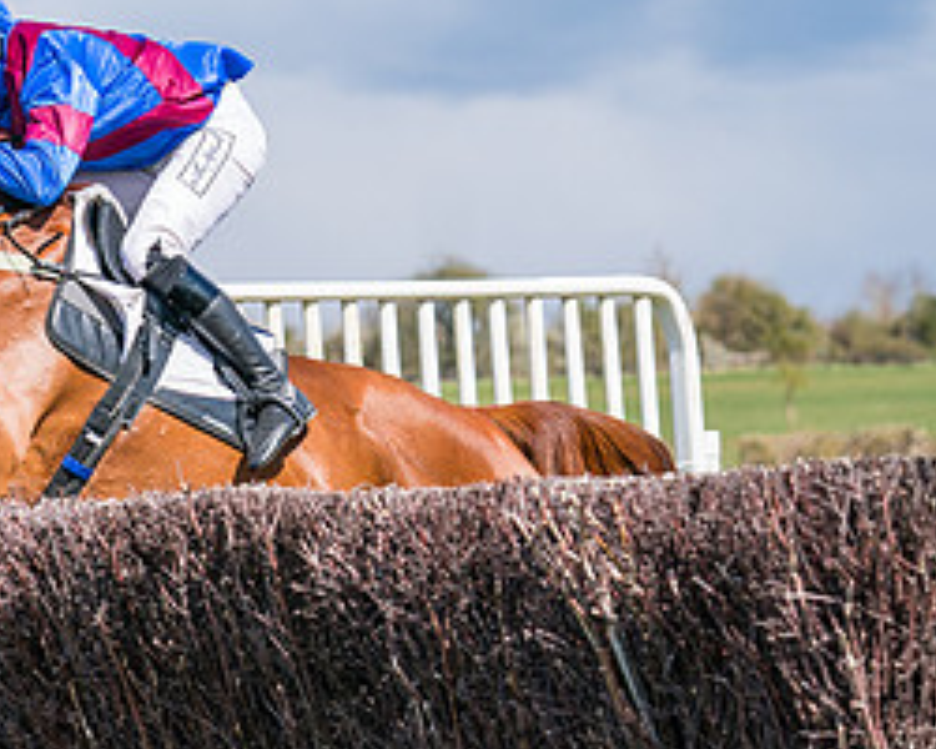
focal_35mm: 287
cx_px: 86
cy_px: 359
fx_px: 7950
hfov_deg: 6.7
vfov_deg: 5.4
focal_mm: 105
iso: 200
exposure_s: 1/1600
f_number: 4
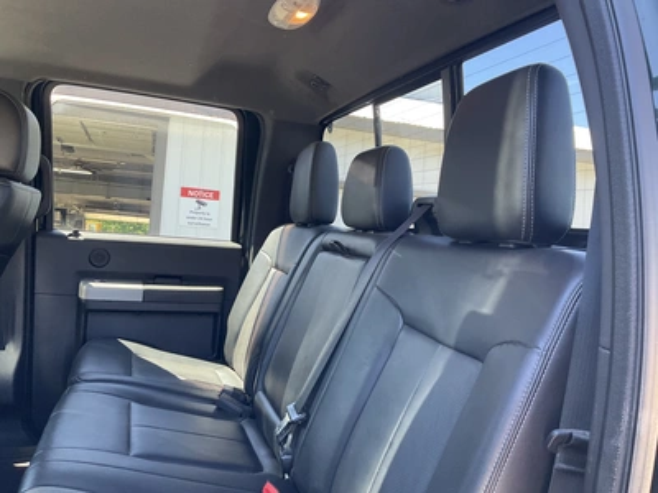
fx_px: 551
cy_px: 246
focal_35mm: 29
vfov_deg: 48.2
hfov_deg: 61.7
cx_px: 329
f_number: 1.8
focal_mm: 3
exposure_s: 1/78
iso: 64
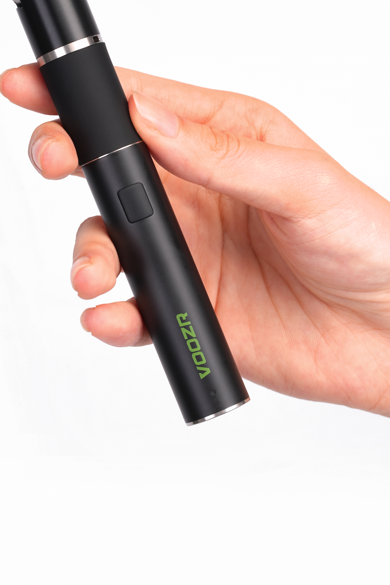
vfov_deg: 15.4
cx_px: 178
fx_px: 2161
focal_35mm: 133
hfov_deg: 10.3
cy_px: 222
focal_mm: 105
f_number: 14
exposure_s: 1/160
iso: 125
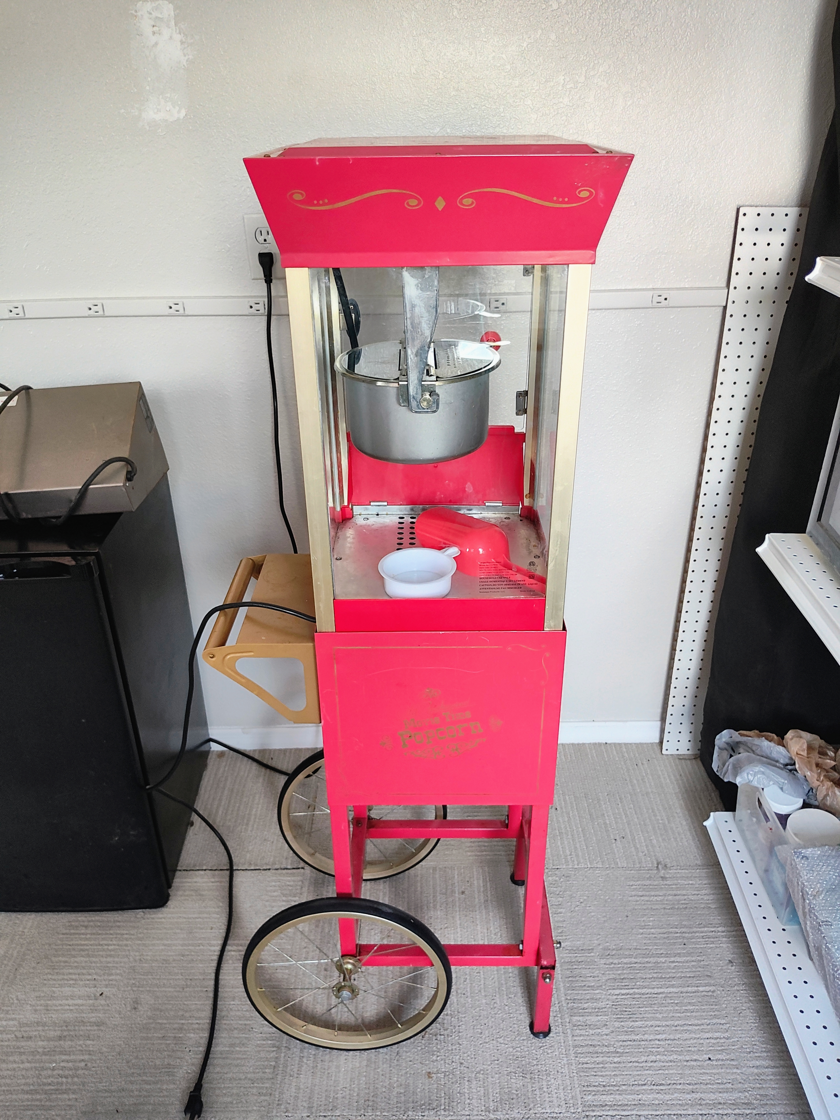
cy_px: 560
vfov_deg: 69.4
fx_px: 809
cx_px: 420
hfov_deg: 54.9
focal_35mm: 25
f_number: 1.5
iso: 394
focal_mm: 4.15
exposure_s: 1/60.1
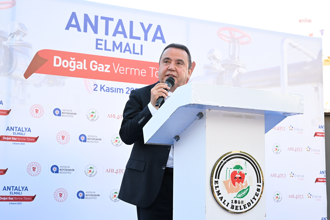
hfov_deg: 34.5
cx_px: 165
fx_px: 532
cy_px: 110
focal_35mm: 58
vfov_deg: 23.4
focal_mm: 58
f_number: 9
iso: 4000
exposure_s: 1/320
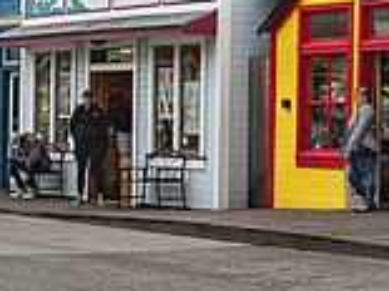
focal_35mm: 180
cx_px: 276
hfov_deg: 11.0
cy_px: -89
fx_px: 2021
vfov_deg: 8.1
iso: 200
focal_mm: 24
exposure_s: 1/640
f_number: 5.6
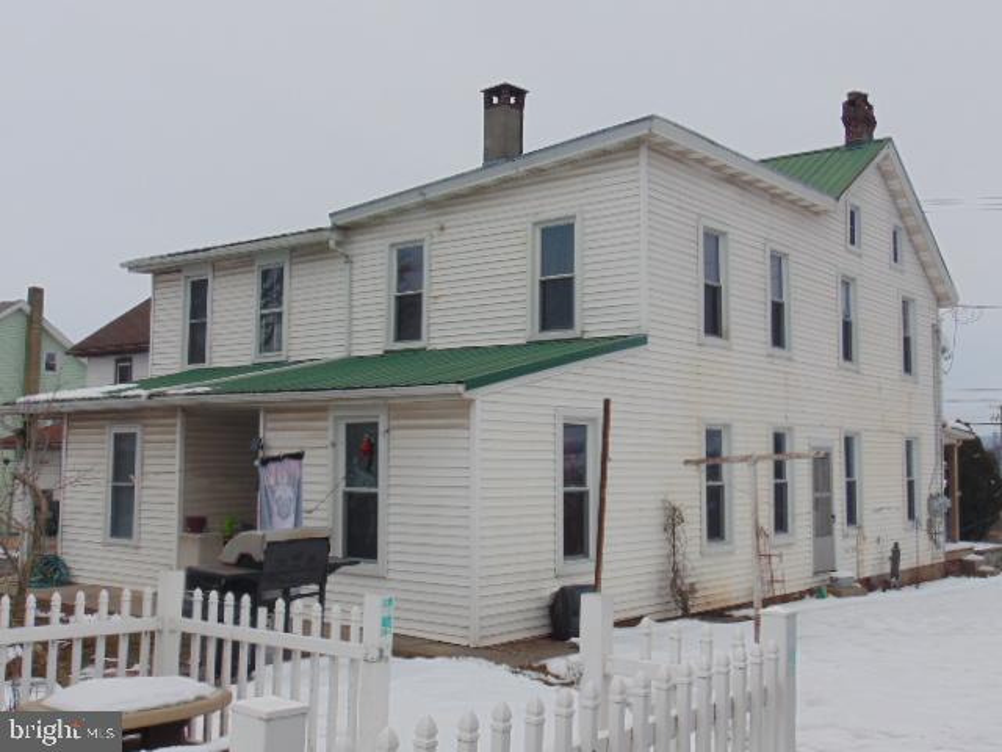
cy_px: 376
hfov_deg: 47.9
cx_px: 501
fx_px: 1129
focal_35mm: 39
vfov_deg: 36.8
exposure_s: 1/500
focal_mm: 6.9
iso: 80
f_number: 8.5
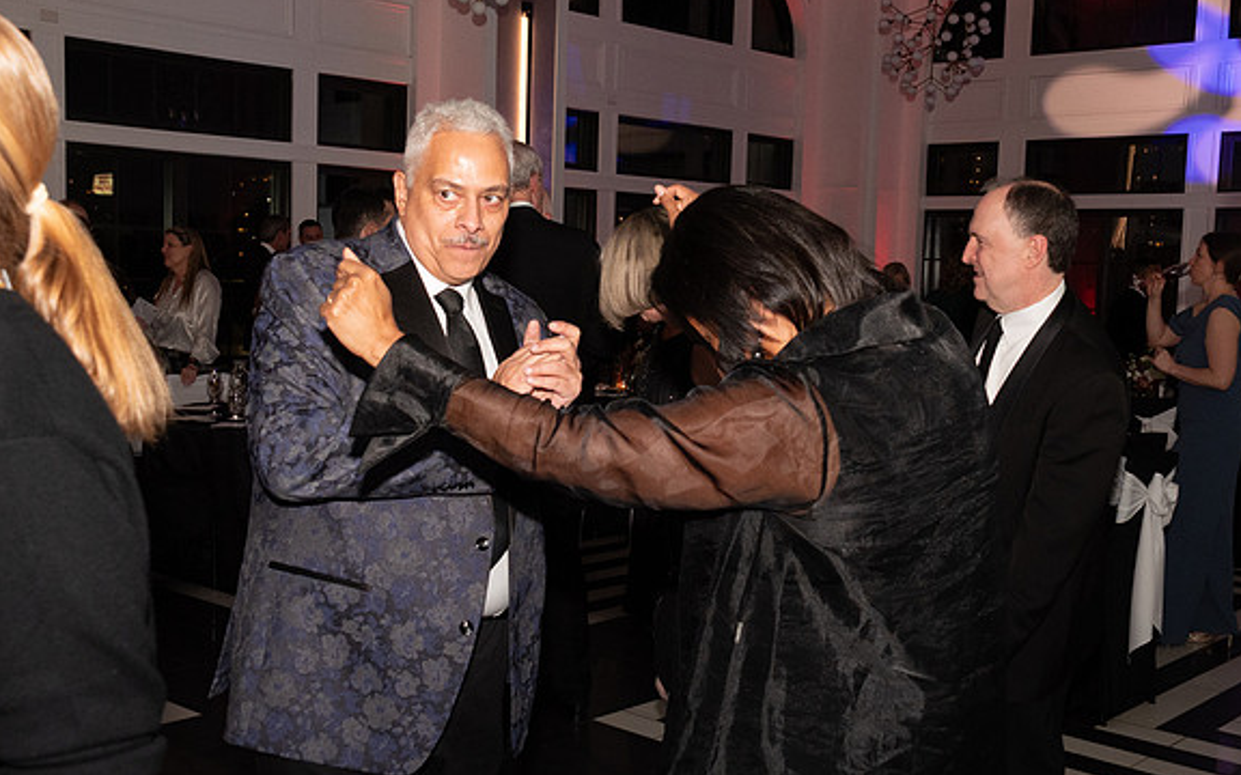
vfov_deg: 32.0
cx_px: 620
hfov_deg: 49.3
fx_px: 1353
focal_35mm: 40
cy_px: 406
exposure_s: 1/60
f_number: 7.1
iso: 2000
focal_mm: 26
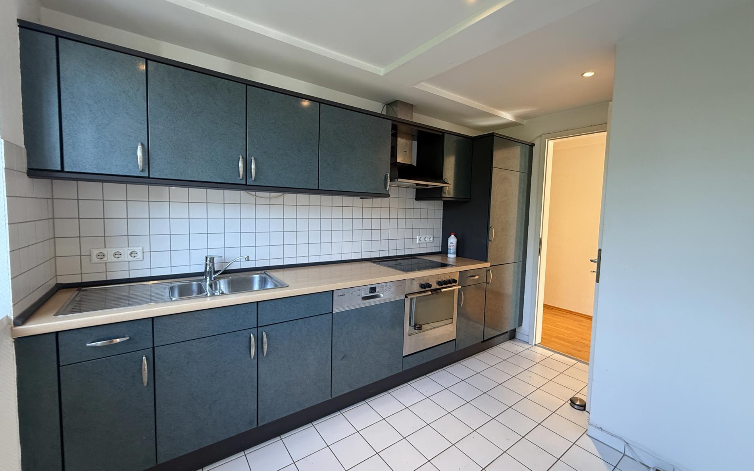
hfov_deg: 101.5
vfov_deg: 74.8
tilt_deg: -3.1
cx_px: 380
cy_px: 229
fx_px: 308
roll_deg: -1.7
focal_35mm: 15
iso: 160
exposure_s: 1/100
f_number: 2.2
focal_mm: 2.22
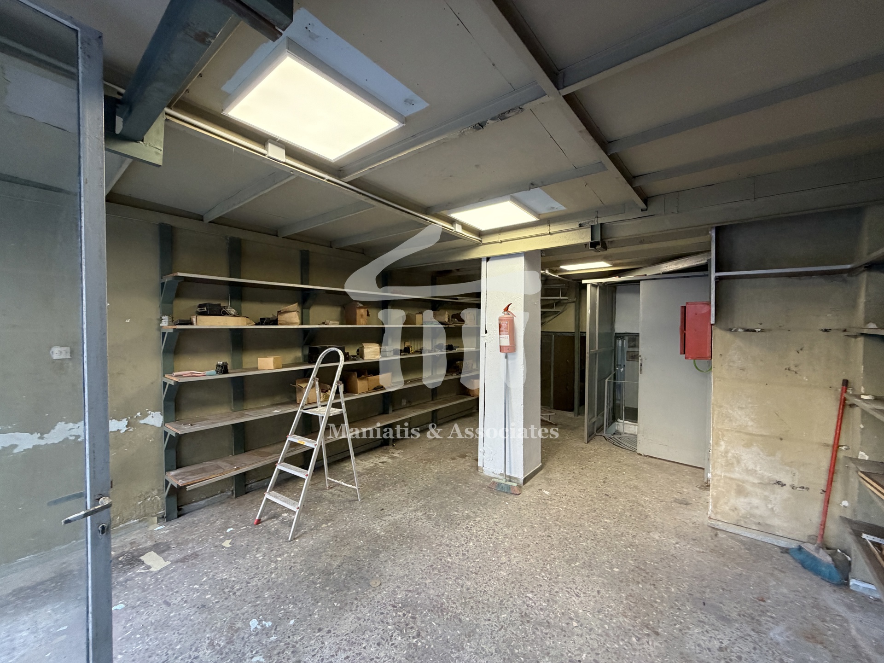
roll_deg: +0.2
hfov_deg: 102.1
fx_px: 358
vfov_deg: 85.7
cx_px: 442
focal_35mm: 14
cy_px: 332
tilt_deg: -0.7
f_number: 2.2
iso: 320
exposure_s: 1/89
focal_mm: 2.22
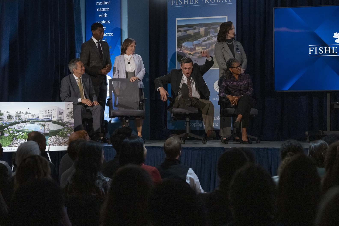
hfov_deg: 23.1
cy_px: 113
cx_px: 170
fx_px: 829
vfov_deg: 15.5
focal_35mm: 88
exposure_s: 1/320
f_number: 4.5
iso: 8000
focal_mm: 88
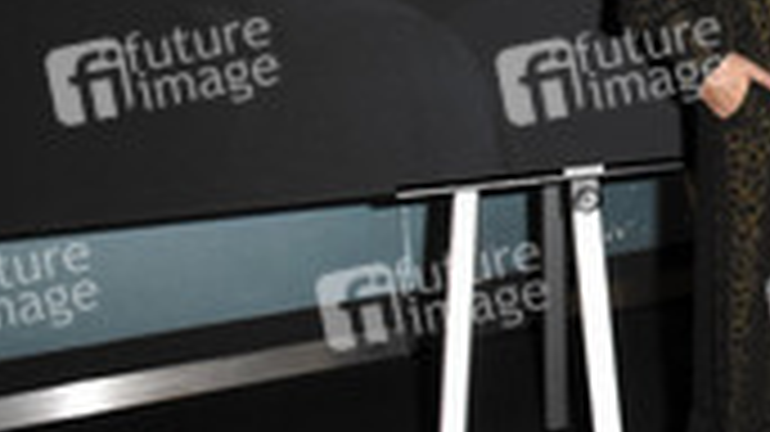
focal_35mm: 83
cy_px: -40
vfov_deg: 14.2
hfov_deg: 23.3
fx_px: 1694
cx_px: 943
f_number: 6.3
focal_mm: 20
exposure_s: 1/60
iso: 3200
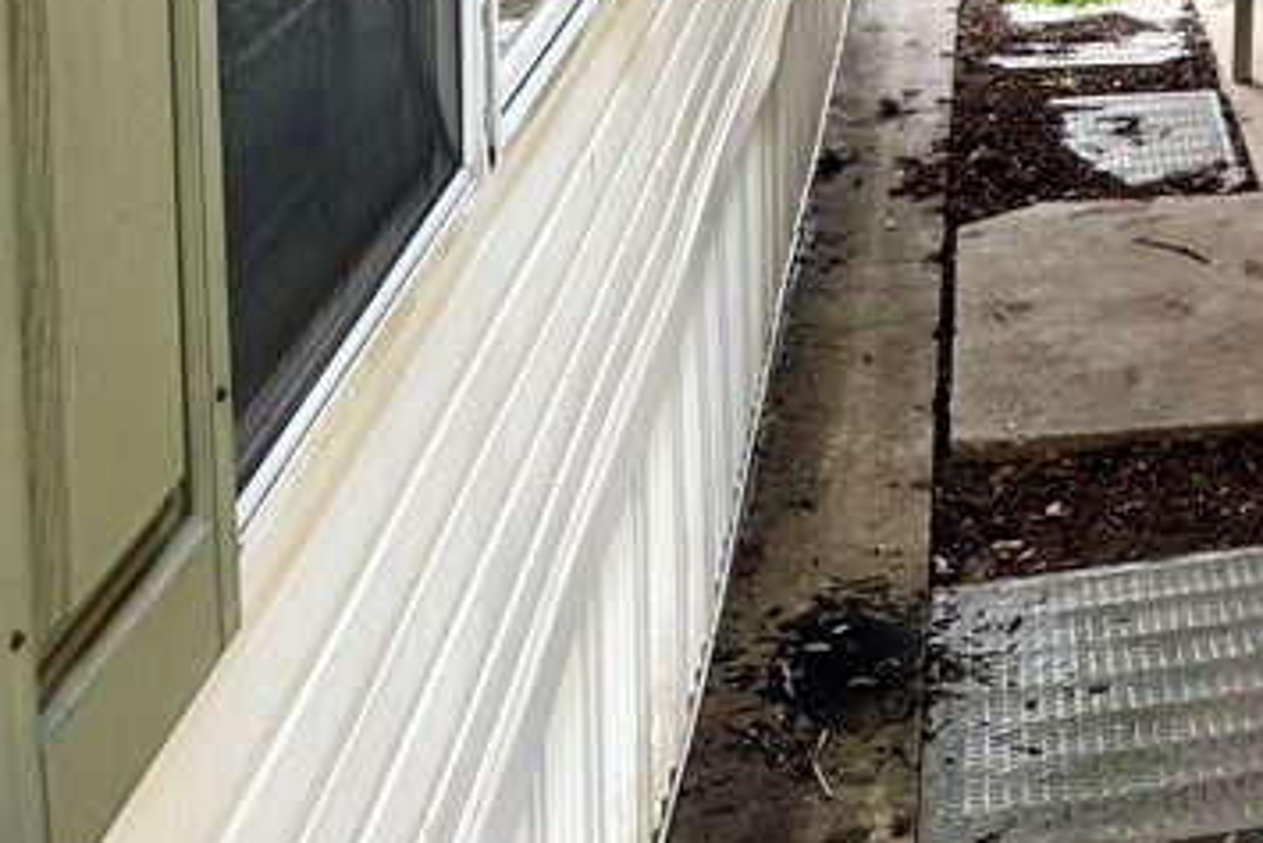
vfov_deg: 17.6
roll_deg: -2.5
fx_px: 2527
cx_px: 1758
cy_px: -281
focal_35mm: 72
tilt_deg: -7.2
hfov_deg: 23.7
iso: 80
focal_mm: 6.76
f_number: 1.78
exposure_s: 1/334
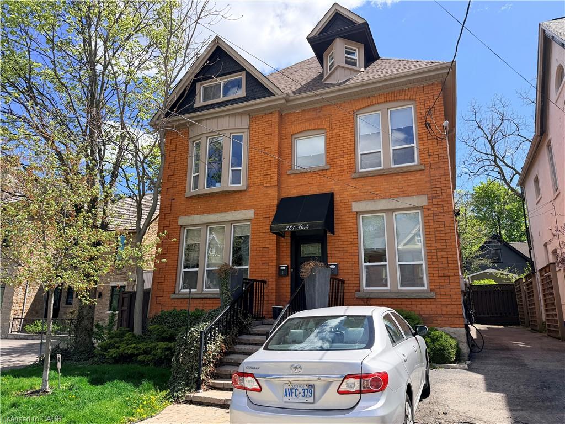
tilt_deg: +12.8
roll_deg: -0.1
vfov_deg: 56.8
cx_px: 282
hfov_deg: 71.6
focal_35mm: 24
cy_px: 212
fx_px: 392
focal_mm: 6.76
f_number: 1.78
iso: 100
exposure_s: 1/3145
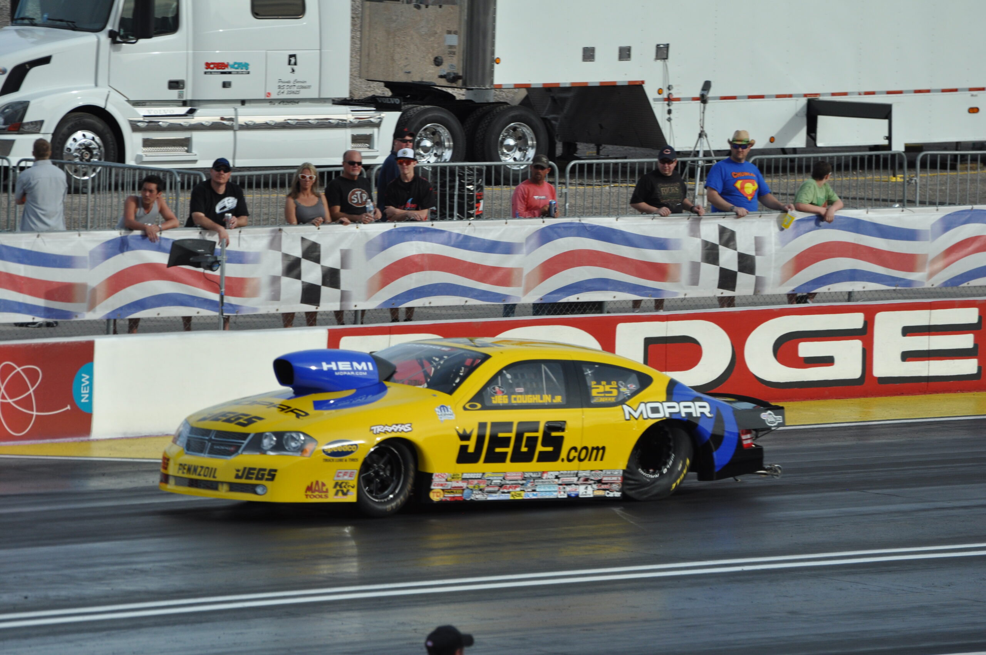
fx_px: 9027
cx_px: 493
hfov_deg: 6.3
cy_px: 328
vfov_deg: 4.2
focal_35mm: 330
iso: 400
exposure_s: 1/1600
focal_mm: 220
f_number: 6.3
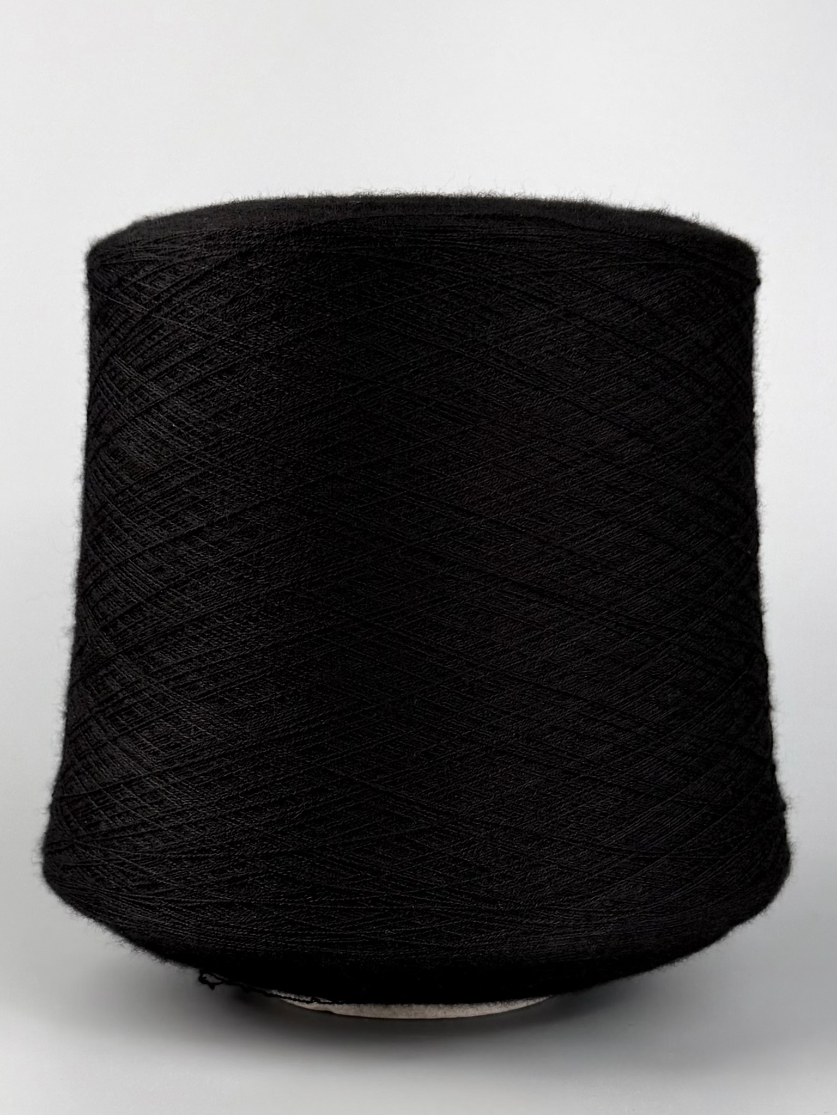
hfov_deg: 56.8
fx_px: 774
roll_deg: +1.7
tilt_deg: -8.0
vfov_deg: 71.6
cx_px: 418
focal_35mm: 24
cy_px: 558
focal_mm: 6.76
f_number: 1.78
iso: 80
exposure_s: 1/497
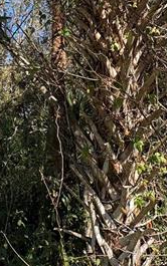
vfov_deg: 43.2
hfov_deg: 29.4
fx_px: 313
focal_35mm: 43
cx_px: 39
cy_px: 39
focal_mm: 2.22
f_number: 2.2
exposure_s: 1/379
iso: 40
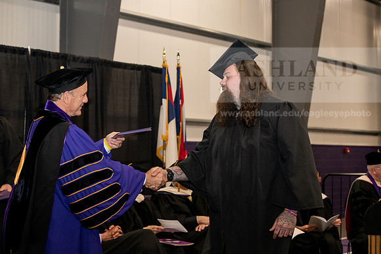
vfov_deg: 19.5
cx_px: 190
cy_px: 127
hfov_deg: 28.8
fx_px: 741
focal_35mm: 70
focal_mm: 70
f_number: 5.6
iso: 2500
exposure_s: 1/200
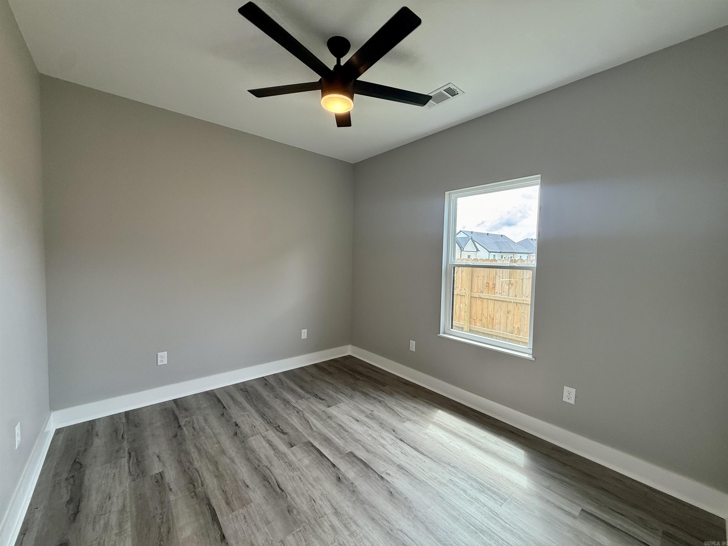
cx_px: 364
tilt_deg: -2.7
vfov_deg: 85.7
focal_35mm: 14
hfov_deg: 102.1
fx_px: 294
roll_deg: -1.5
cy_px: 273
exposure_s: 1/120
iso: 100
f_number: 2.2
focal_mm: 2.22
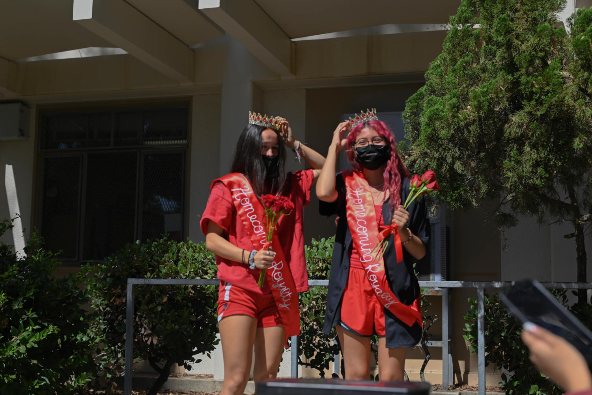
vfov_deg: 27.0
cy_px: 198
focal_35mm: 50
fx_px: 822
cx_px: 296
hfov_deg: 39.6
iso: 160
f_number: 4
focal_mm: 50
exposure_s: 1/2000
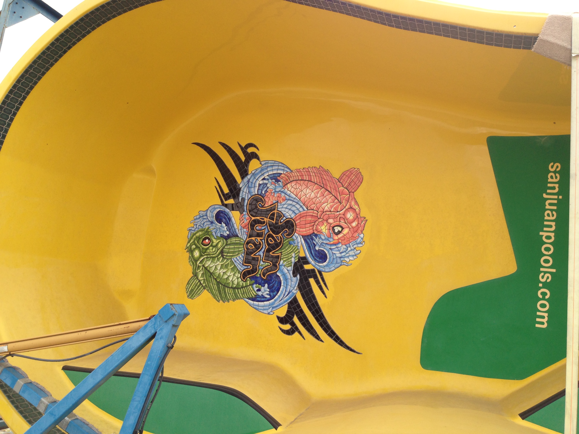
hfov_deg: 55.4
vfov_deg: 42.9
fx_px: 552
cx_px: 290
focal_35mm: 33
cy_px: 217
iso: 50
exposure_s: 1/321
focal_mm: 4.13
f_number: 2.4
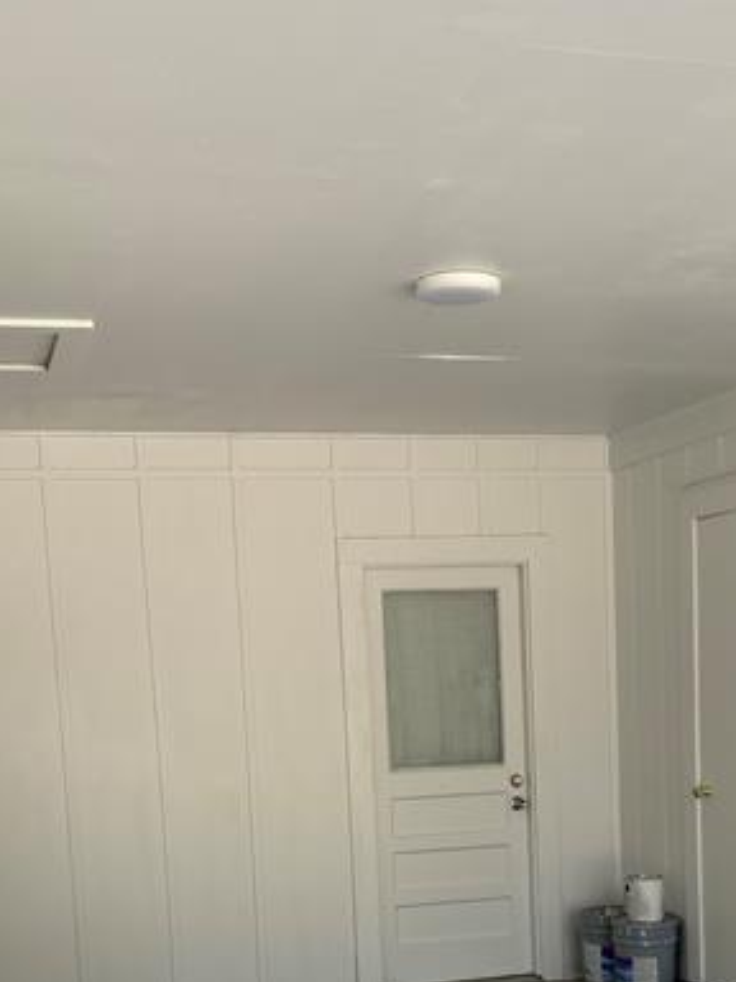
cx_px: 440
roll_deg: +1.5
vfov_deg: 35.2
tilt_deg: -6.1
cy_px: 834
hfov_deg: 28.0
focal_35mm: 52
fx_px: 1474
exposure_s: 1/296
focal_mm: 5.96
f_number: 1.6
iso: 40
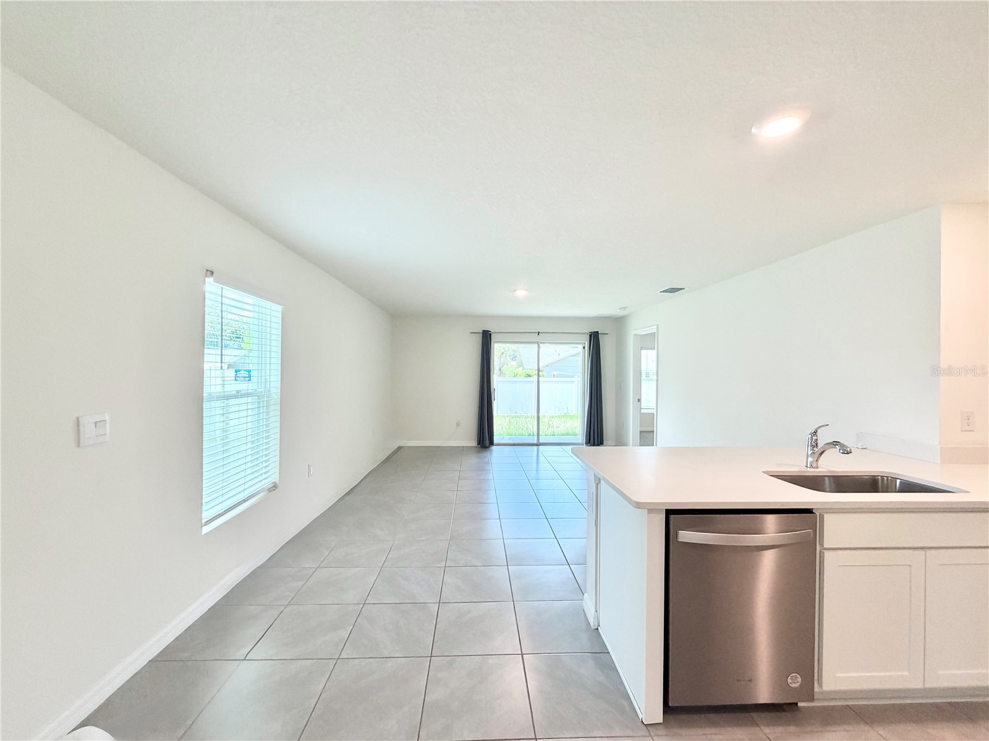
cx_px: 494
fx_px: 400
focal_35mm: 14
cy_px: 370
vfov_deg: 85.7
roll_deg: -0.6
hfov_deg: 102.1
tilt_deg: -0.8
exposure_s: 1/120
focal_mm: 2.22
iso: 200
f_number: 2.2
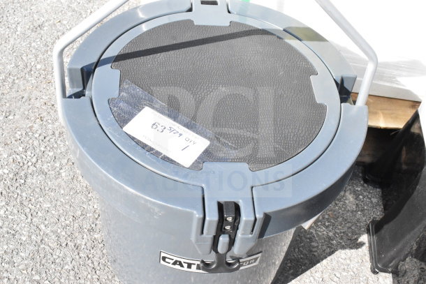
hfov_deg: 41.1
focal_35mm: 48
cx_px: 213
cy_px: 142
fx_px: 568
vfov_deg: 28.1
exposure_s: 1/1250
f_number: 18
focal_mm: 32
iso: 6400
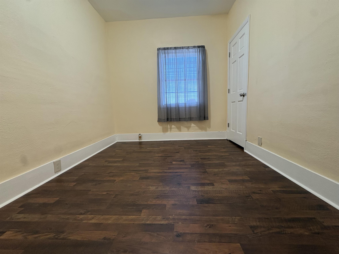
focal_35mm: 14
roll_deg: +2.4
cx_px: 170
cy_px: 127
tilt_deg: -6.7
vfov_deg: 85.7
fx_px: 137
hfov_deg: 102.1
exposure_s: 1/120
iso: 250
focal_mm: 2.22
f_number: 2.2
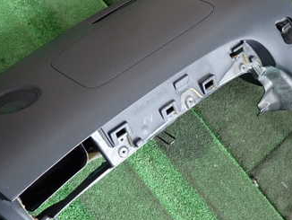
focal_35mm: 46
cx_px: 192
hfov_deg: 40.8
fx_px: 388
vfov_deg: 31.3
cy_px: 73
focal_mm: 4.5
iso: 250
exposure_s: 1/30
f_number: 2
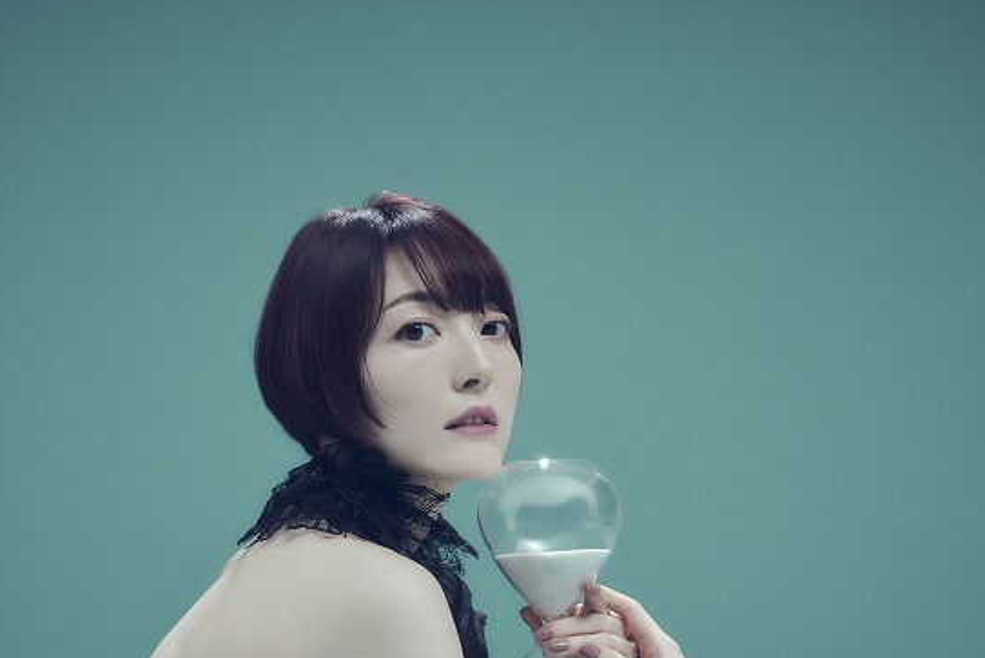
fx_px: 2081
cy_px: 494
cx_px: 377
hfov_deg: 26.6
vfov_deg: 17.9
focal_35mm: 76
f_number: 5.6
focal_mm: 50
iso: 400
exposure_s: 1/200
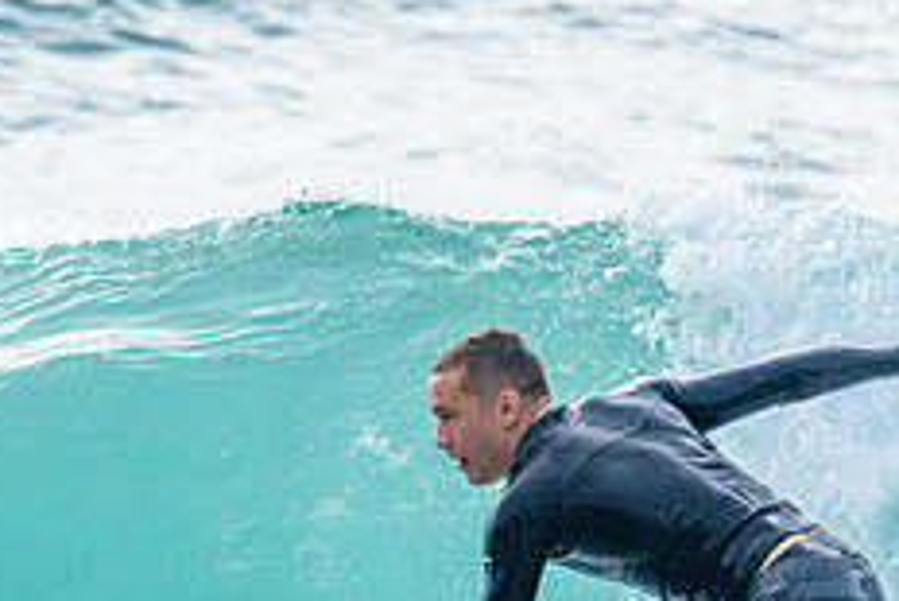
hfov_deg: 1.1
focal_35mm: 1941
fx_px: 48499
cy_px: 617
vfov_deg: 0.7
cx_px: 402
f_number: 11
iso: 1250
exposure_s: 1/2000
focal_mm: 610
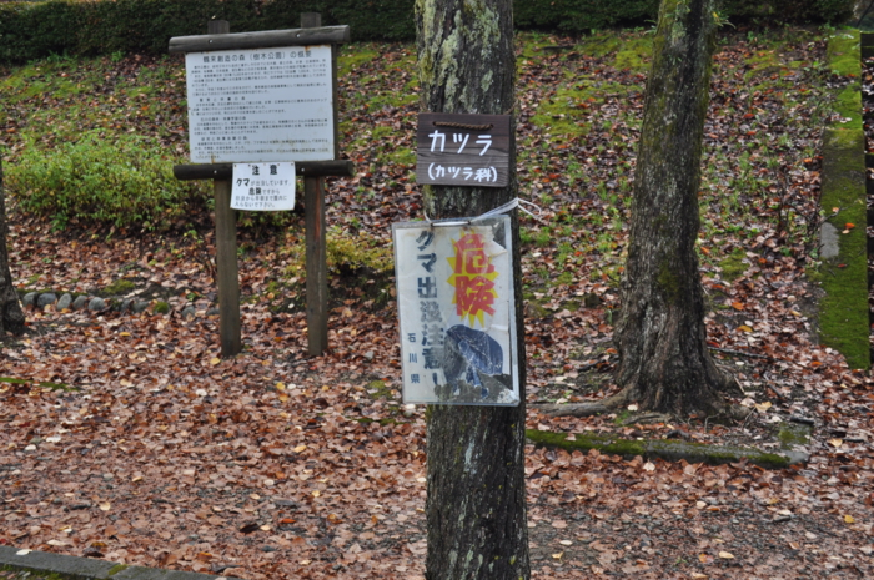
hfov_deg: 46.4
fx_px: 1018
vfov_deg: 31.8
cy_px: 290
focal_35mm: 42
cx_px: 437
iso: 320
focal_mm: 28
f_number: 5.6
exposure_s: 1/250
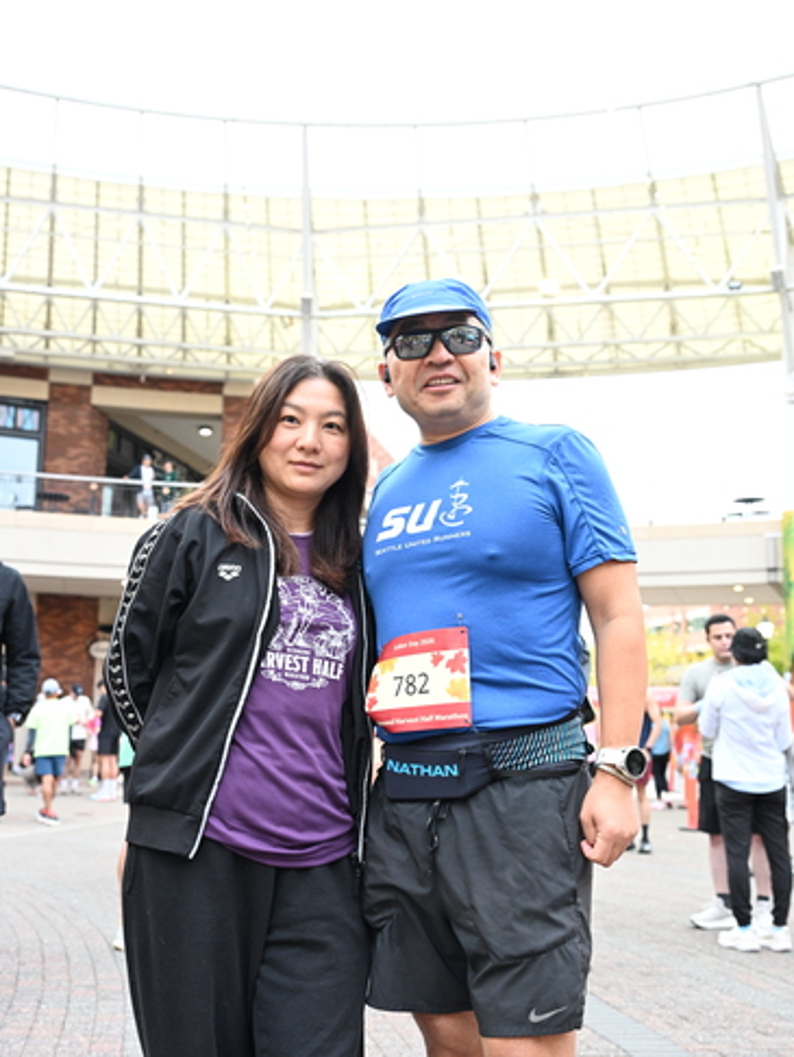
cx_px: 397
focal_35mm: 38
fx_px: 1147
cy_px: 572
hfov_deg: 38.2
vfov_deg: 49.4
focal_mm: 34.5
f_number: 4
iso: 2000
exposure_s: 1/160
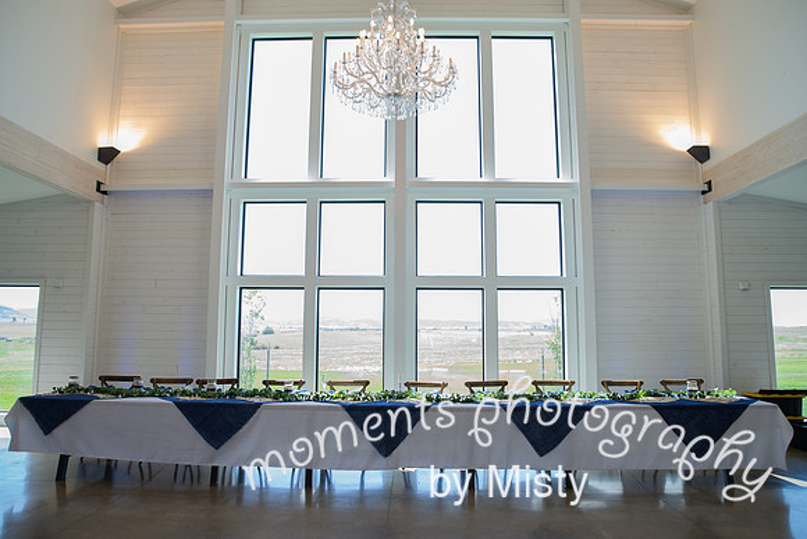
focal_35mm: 25
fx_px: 561
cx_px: 406
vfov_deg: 51.3
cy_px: 270
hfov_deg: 71.5
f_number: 3.5
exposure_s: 1/160
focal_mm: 24
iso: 500
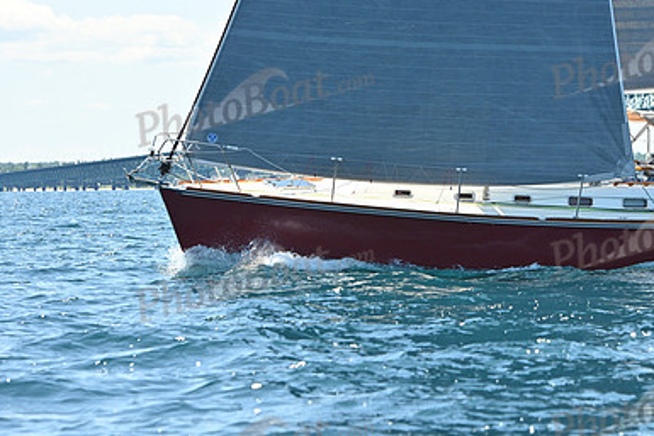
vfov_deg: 6.5
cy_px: 167
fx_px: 3834
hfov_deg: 9.7
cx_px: 464
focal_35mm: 211
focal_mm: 140
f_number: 6.3
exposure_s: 1/1000
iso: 320
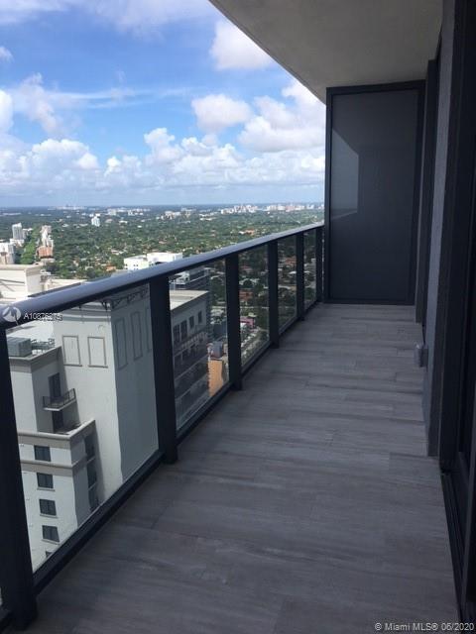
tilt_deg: -11.0
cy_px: 317
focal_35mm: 29
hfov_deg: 48.2
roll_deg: +0.6
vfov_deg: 61.7
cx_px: 238
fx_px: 532
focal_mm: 4.15
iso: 25
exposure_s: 1/1637
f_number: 2.2
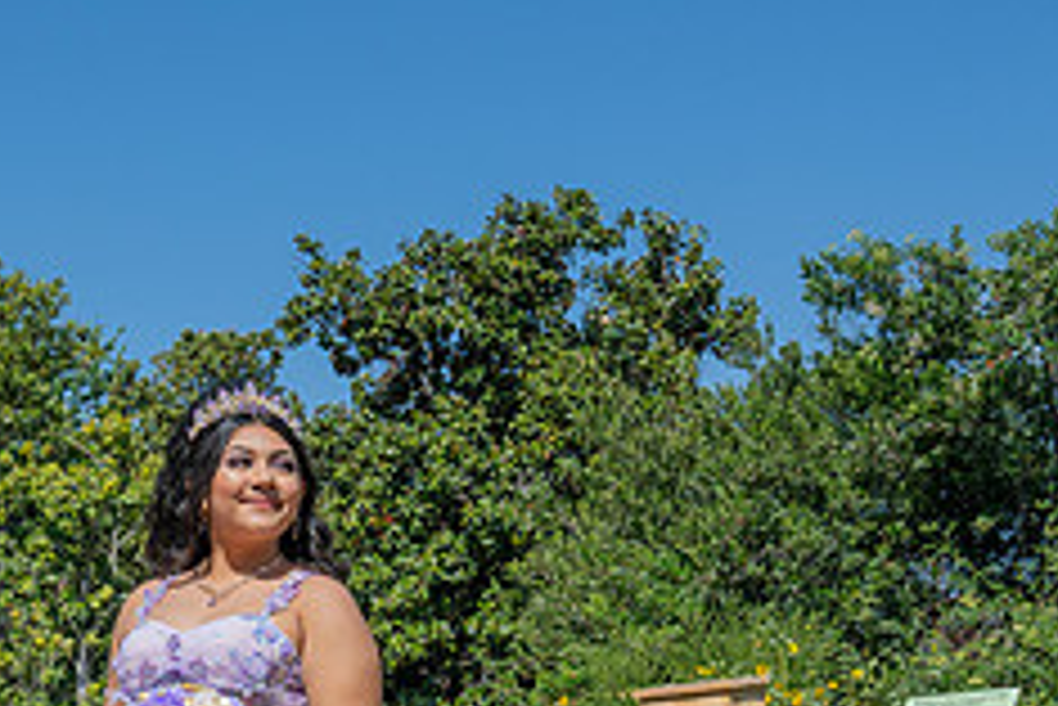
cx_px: 189
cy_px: 834
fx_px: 2176
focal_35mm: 74
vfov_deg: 17.6
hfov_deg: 26.7
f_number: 16
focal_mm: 30
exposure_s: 1/200
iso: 200
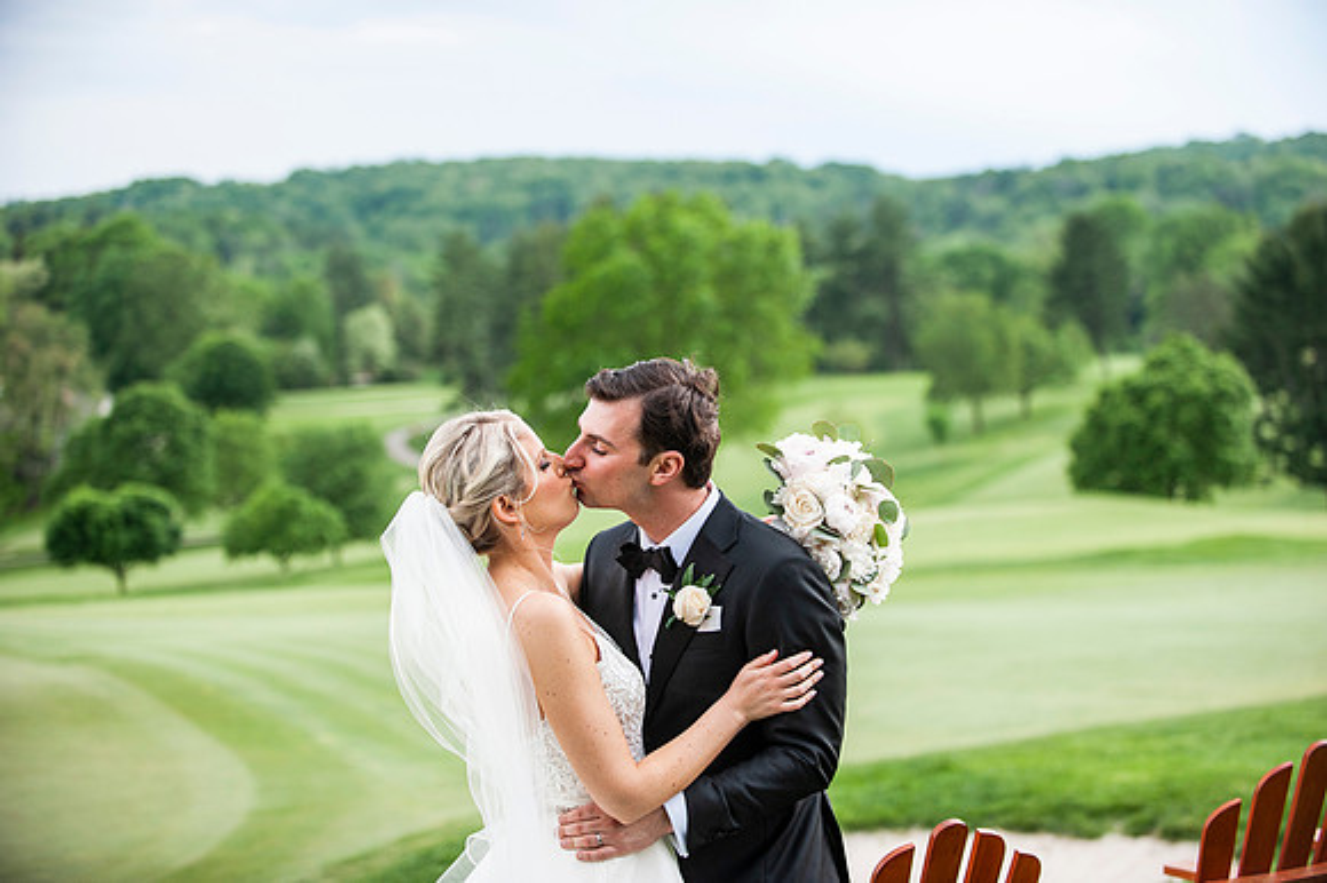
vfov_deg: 18.2
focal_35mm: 75
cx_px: 664
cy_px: 442
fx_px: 2763
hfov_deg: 27.0
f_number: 2.8
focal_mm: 75
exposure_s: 1/800
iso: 640
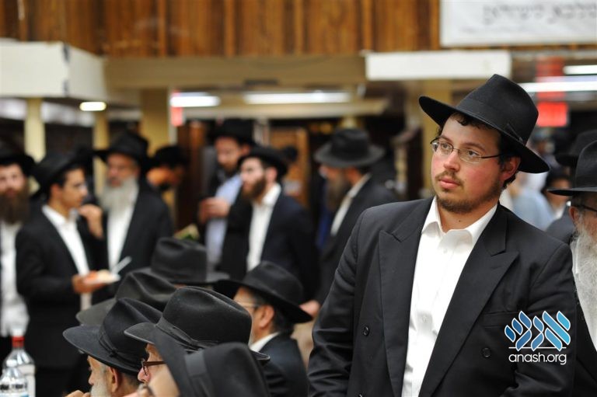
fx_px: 1409
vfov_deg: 16.1
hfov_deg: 23.9
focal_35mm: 85
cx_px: 298
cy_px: 198
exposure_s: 1/125
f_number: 2.8
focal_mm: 85
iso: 1000
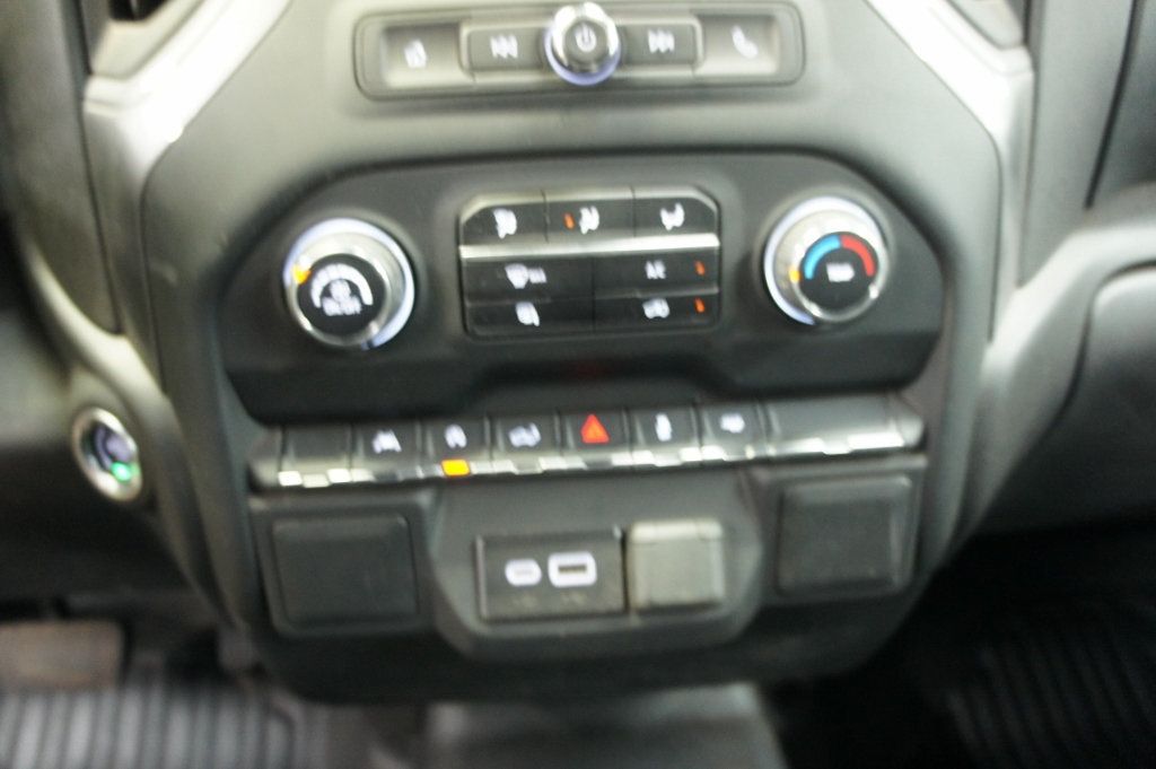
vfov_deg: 47.9
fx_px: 866
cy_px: 384
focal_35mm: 27
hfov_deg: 67.4
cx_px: 578
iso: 1600
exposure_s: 1/8
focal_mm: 18
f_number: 3.5
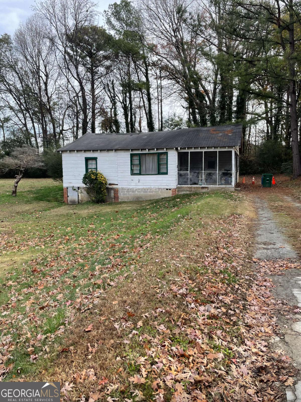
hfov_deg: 53.1
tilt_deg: -3.7
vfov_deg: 67.3
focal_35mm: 26
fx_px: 301
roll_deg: +1.2
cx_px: 150
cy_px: 201
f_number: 1.6
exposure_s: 1/682
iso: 32
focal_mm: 4.2
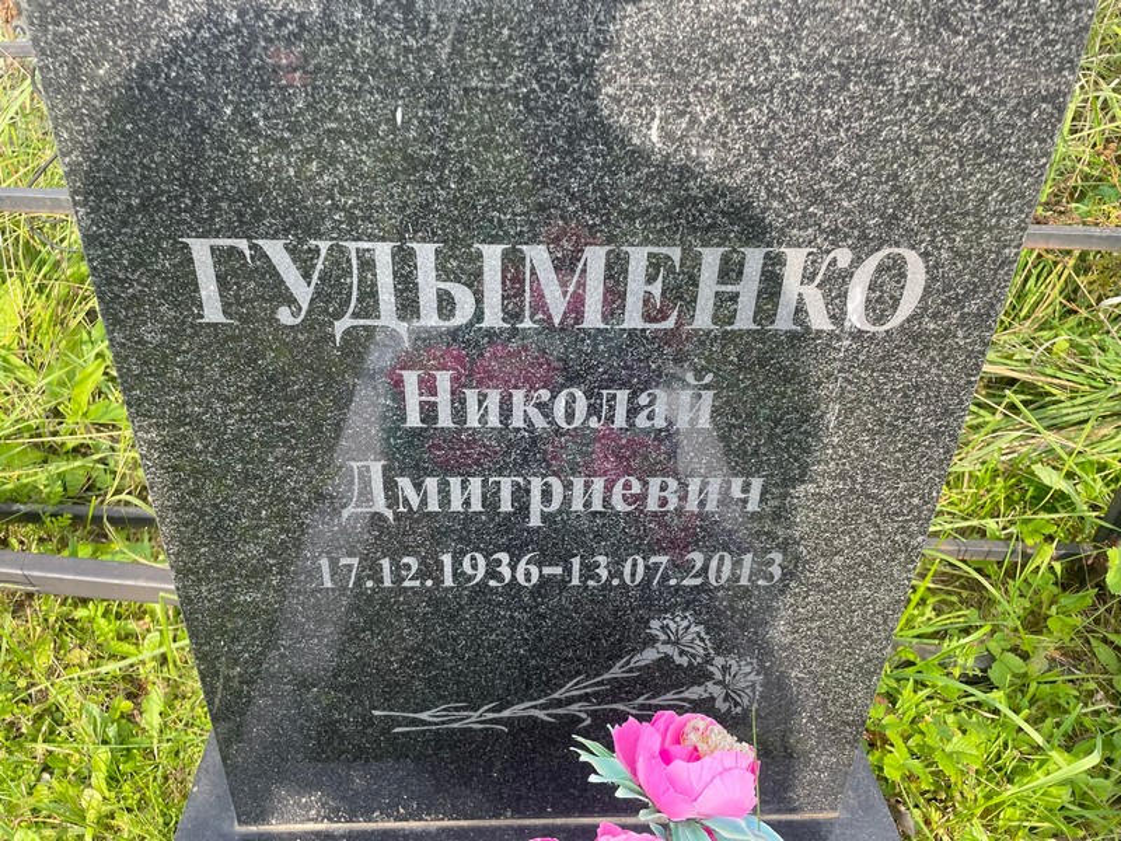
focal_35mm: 26
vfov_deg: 53.1
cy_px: 420
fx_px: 842
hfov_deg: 67.3
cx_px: 560
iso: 32
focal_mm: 4.2
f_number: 1.6
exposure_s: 1/527
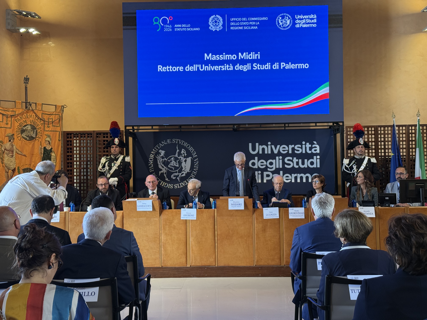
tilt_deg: +1.4
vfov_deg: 30.3
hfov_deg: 39.7
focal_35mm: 48
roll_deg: +0.3
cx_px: 214
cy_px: 160
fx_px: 592
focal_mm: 6.76
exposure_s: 1/62
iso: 125
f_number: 1.78
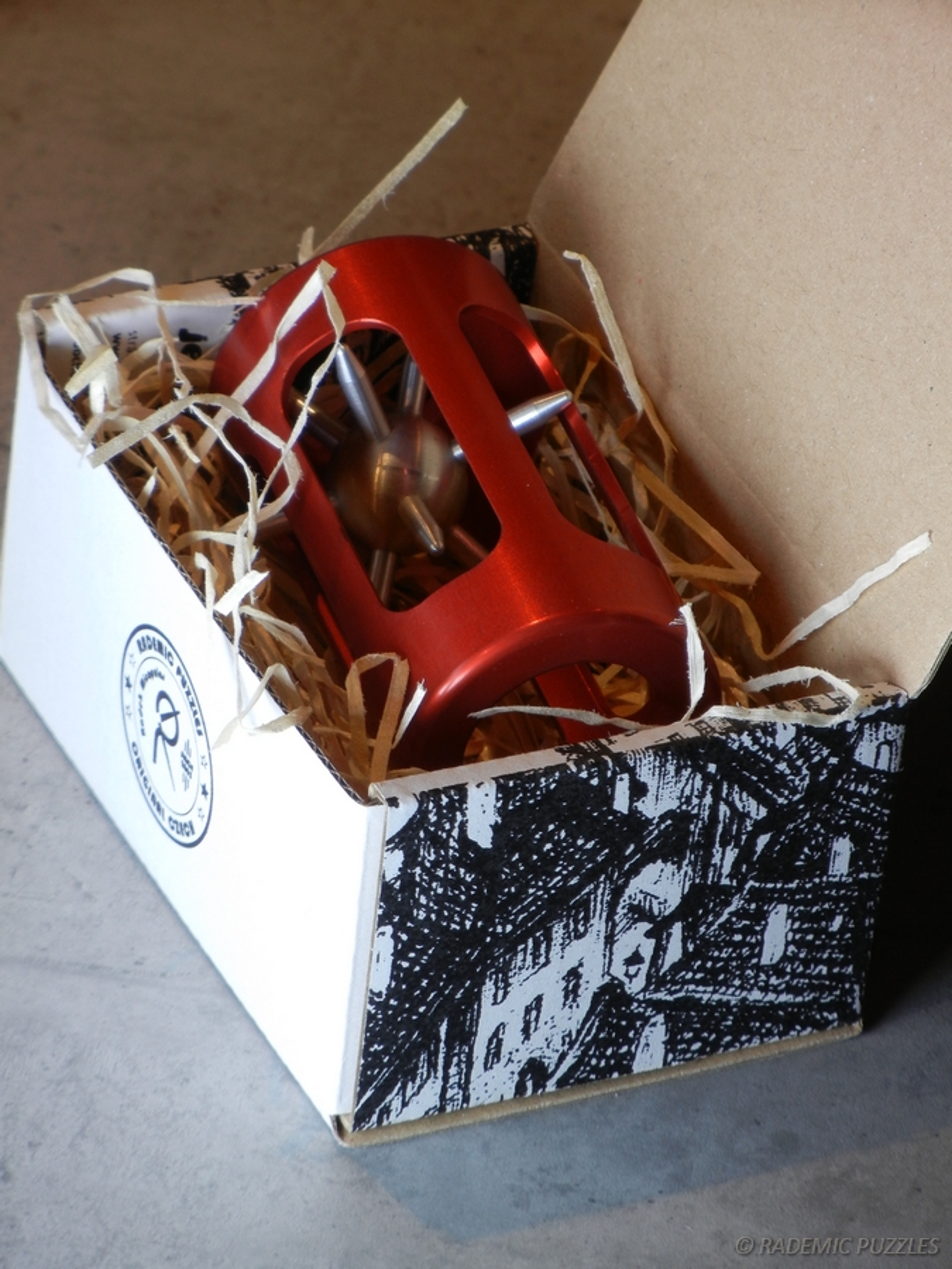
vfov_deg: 6.6
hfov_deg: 5.0
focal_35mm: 300
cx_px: 476
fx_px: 11001
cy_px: 634
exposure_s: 1/31.1
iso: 160
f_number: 5.6
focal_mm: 54
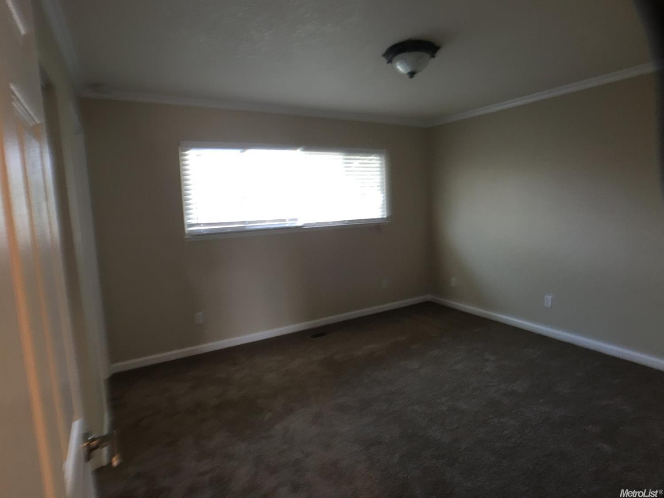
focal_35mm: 29
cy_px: 249
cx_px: 332
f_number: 2.2
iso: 32
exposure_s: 1/15
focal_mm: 4.15
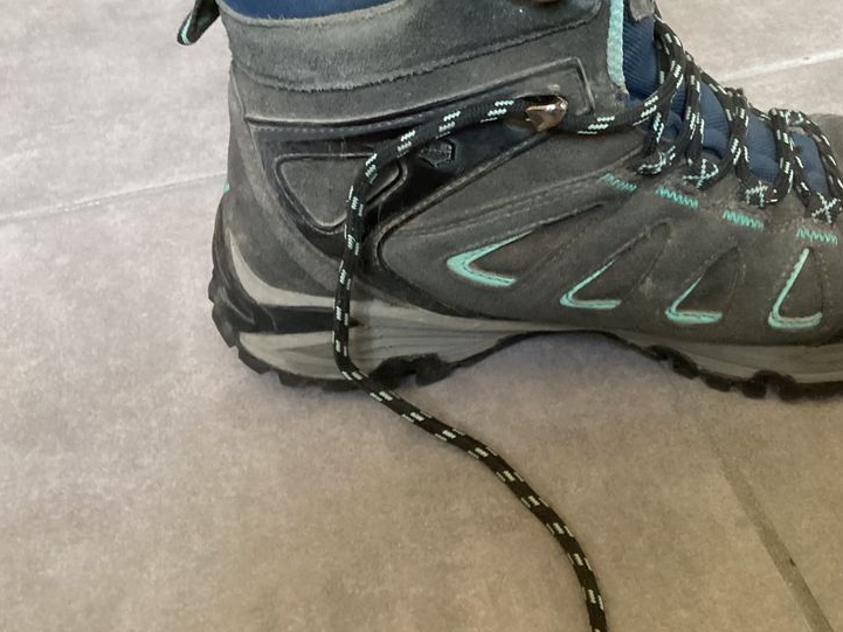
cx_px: 573
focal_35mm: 43
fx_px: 1047
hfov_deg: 43.1
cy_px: 214
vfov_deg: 33.3
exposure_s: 1/33
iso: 320
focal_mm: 3.3
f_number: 2.4
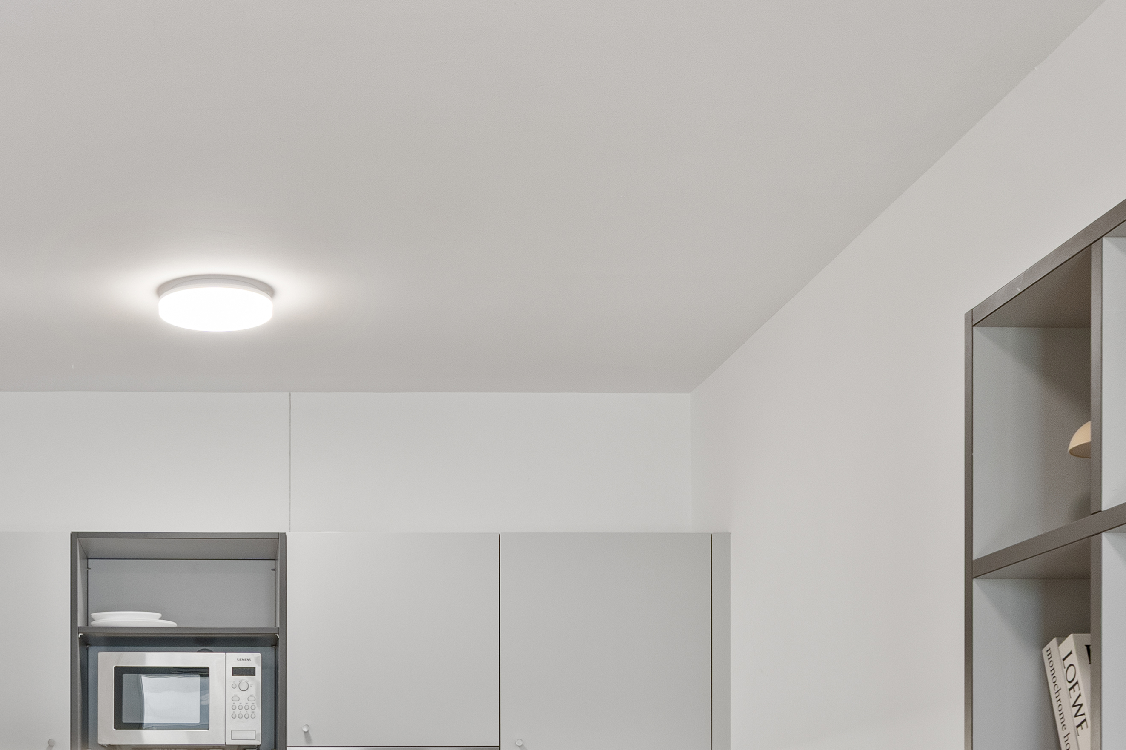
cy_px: 846
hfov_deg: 36.6
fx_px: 1657
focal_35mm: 53
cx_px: 270
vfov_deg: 23.7
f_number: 9
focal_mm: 20
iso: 500
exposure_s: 1/10
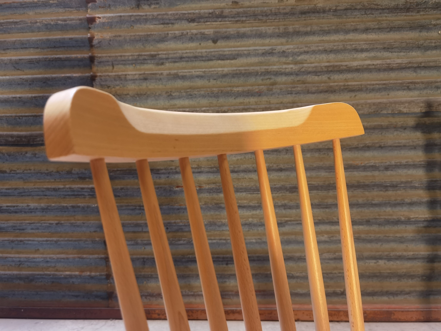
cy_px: 166
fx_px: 344
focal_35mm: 27
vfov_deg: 51.4
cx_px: 220
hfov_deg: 65.3
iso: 250
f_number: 1.9
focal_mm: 6.71
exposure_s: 1/50
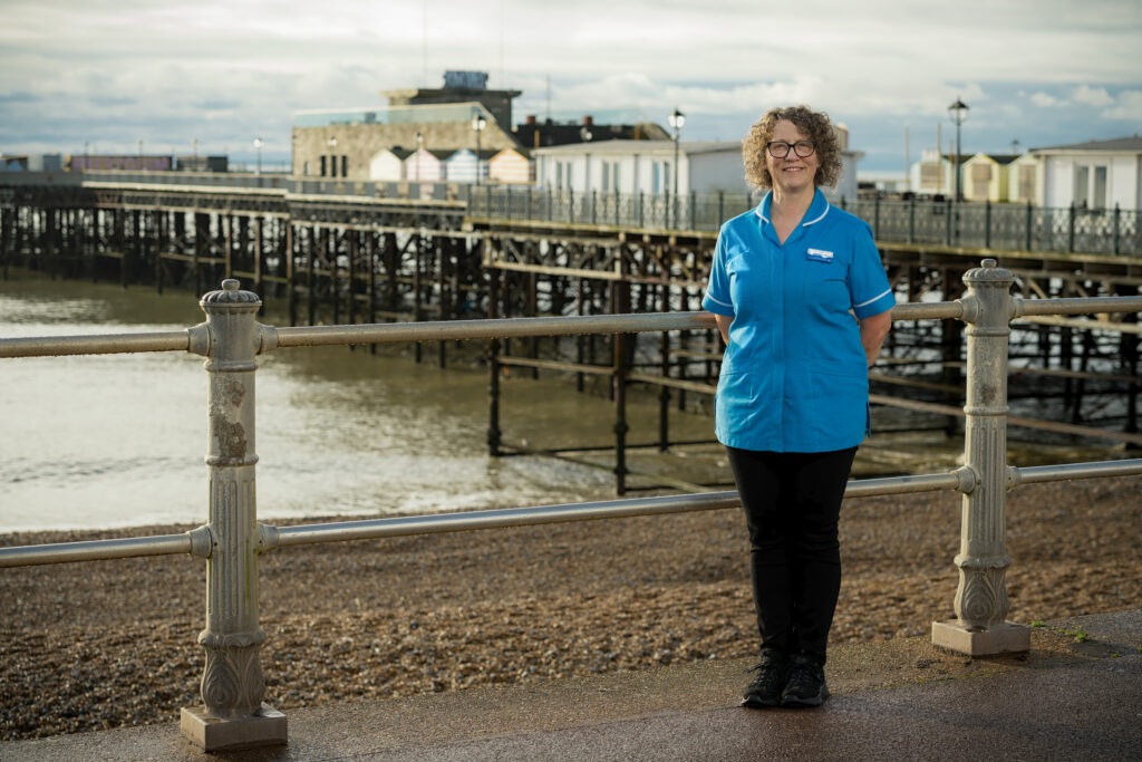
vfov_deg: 19.5
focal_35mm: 70
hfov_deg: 28.8
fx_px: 2221
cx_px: 571
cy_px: 381
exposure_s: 1/200
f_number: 4.5
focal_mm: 70
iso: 50
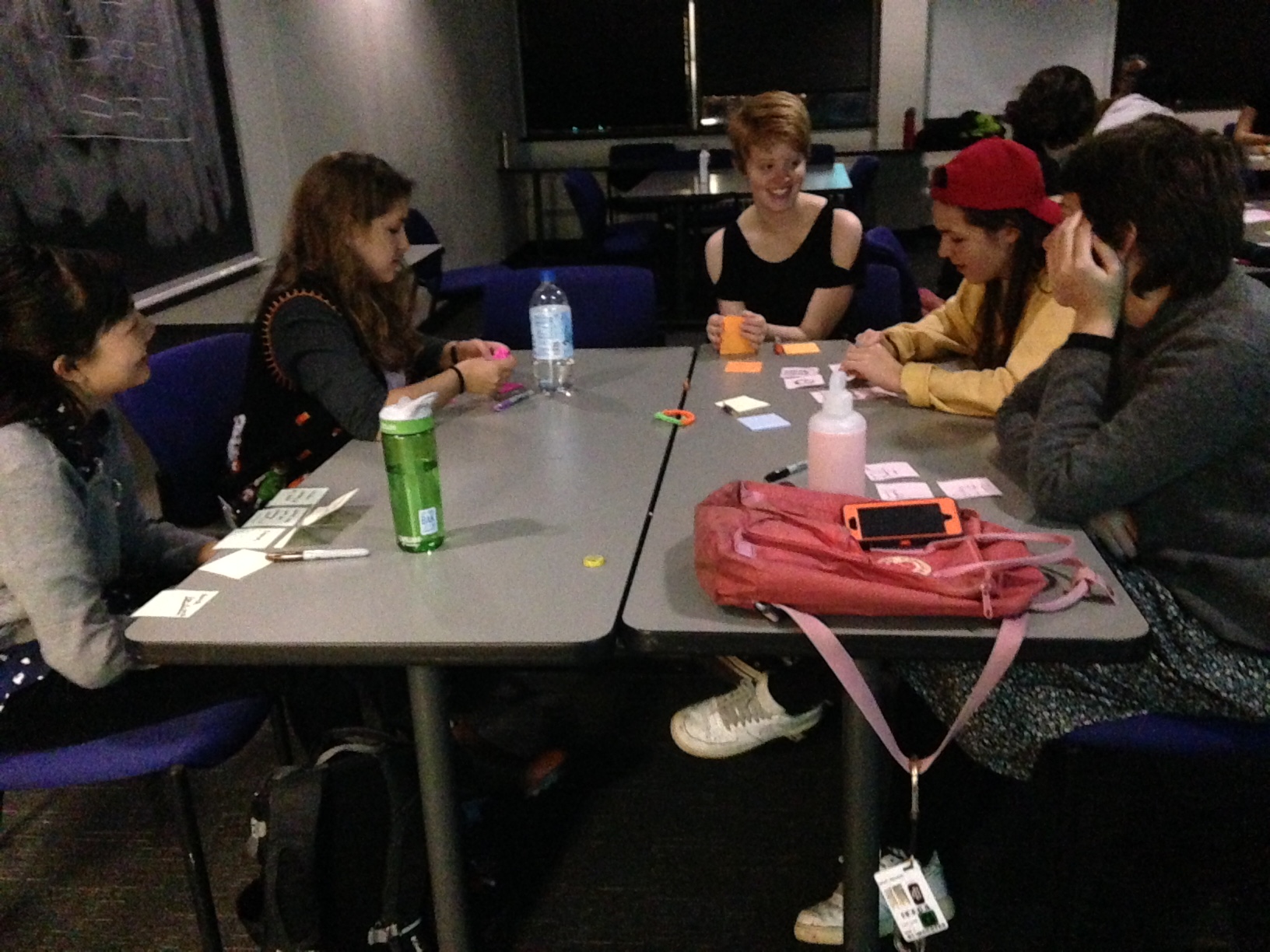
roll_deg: +2.6
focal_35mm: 33
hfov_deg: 55.4
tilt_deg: -19.2
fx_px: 1211
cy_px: 476
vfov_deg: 42.9
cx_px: 635
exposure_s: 1/17
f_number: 2.4
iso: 1250
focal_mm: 4.12
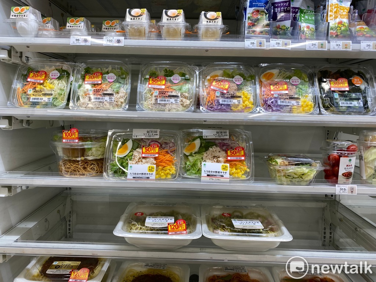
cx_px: 188
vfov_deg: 53.1
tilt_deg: -7.0
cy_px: 141
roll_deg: -1.6
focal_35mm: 26
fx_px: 282
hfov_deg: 67.3
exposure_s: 1/100
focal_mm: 4.25
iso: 40
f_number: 1.8
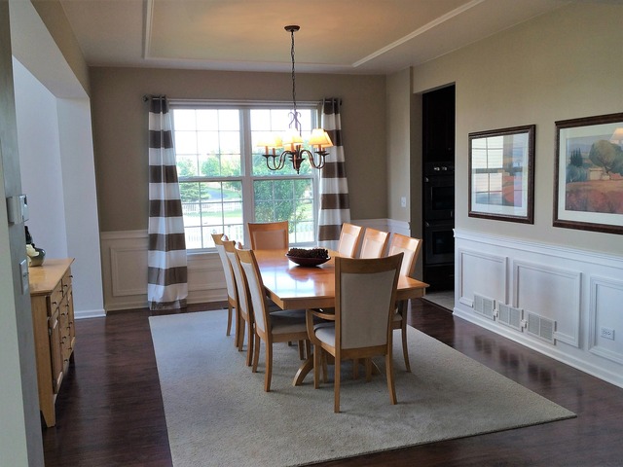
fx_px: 522
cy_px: 234
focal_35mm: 29
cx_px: 312
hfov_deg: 61.7
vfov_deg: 48.2
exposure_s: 1/60
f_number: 2.2
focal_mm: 4.15
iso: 50
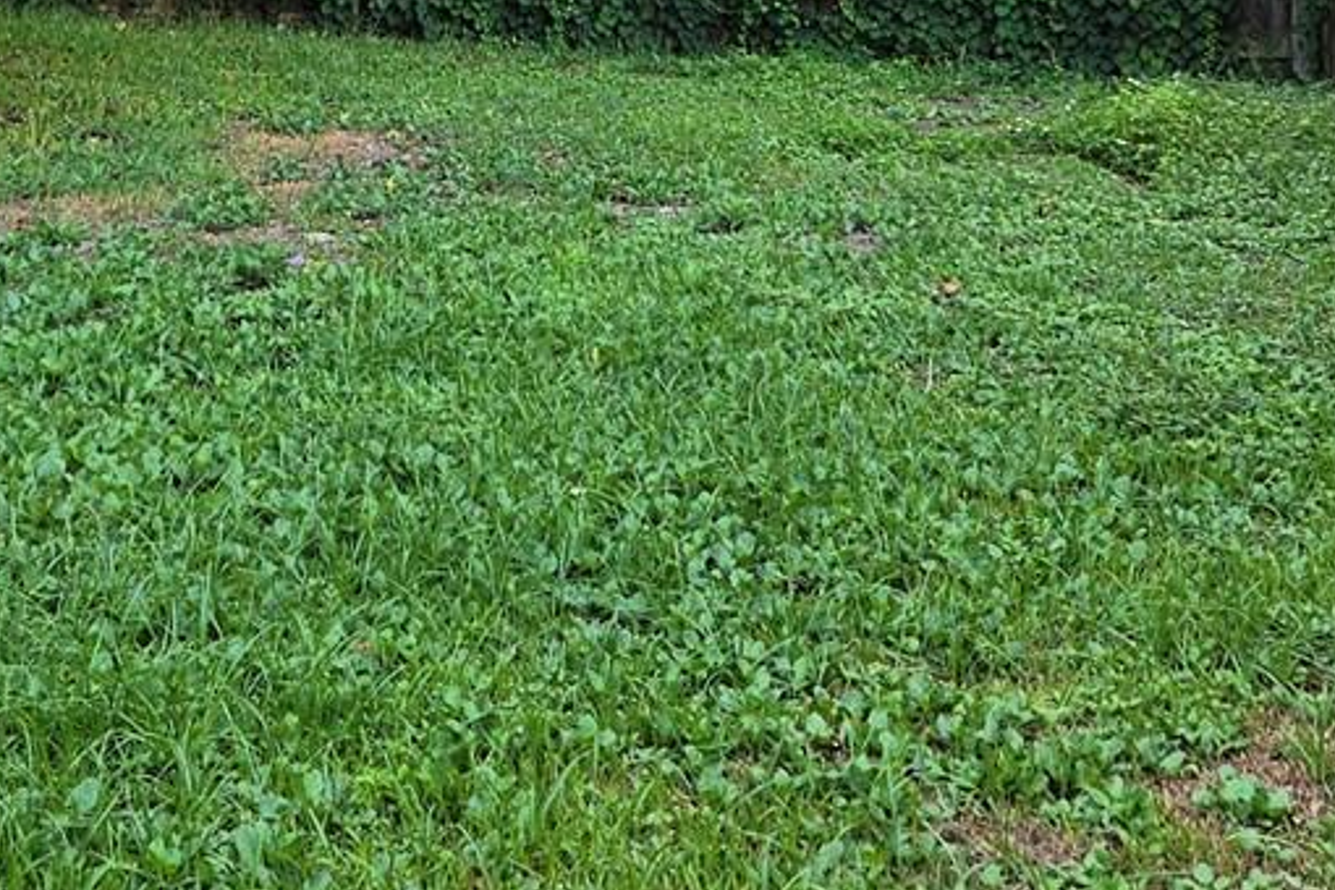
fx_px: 2781
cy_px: -427
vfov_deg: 16.6
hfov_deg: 26.6
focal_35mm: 75
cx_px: 301
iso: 80
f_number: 1.8
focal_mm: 5.4
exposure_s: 1/2752
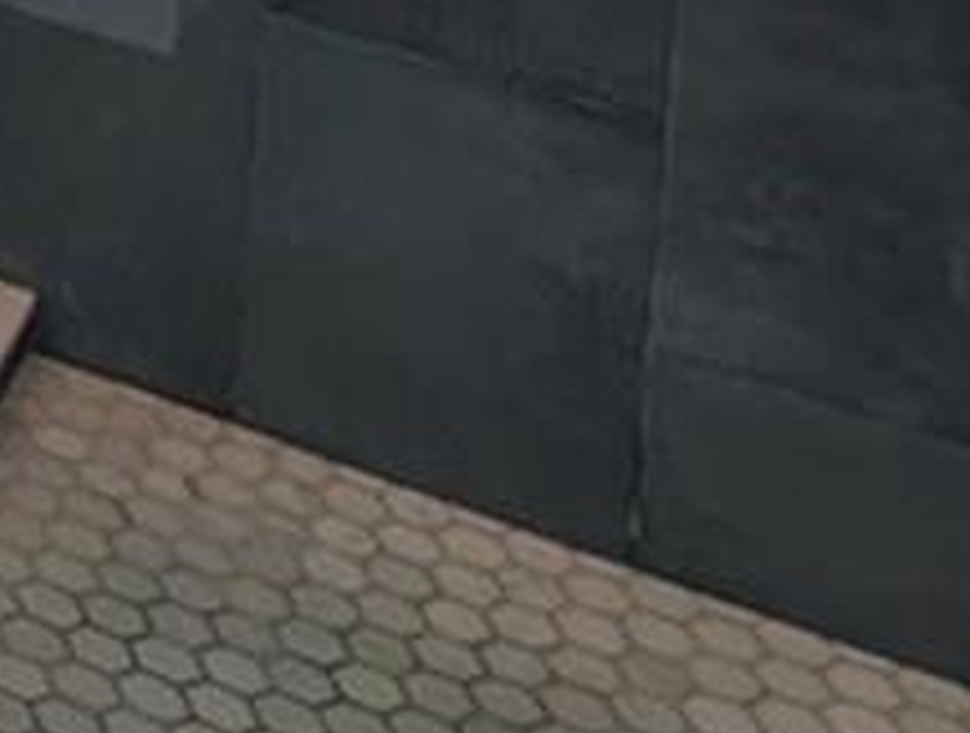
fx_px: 2473
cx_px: -1332
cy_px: -1041
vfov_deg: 12.8
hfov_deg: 14.6
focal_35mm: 88
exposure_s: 1/513
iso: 55
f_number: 1.7
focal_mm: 2.02
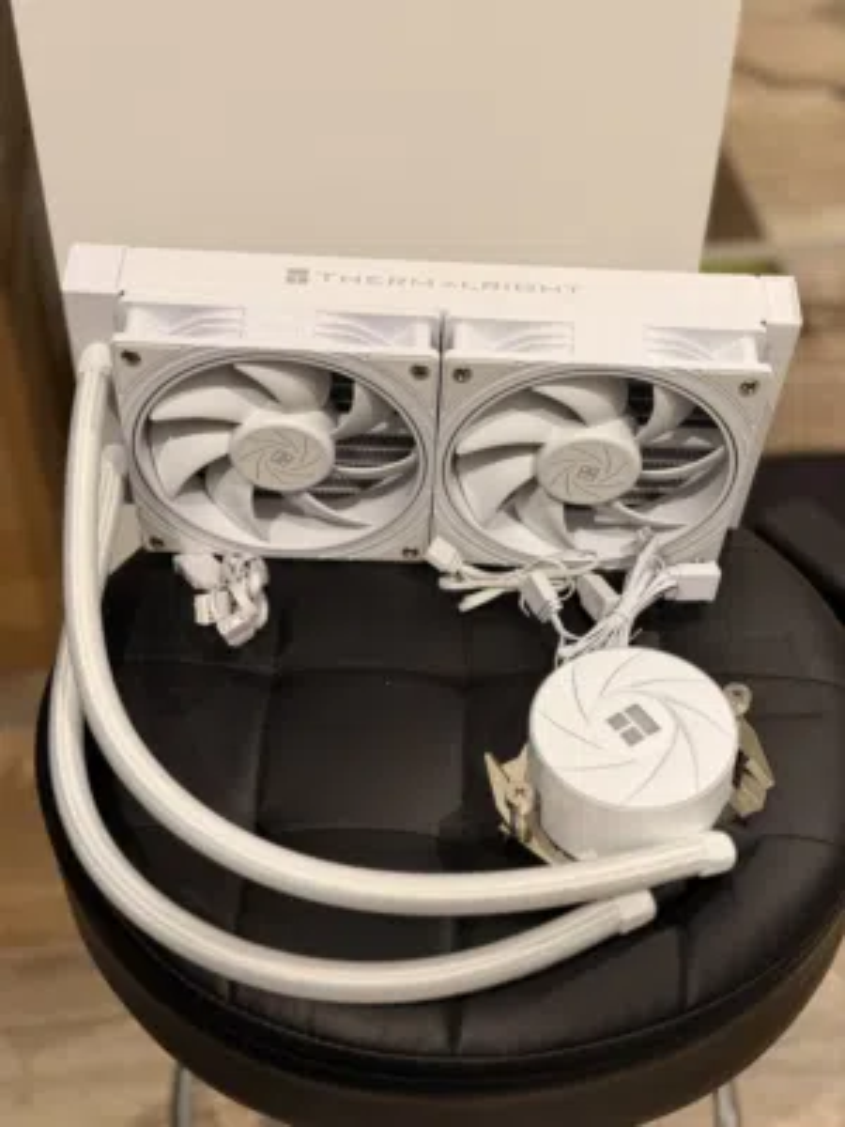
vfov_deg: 39.7
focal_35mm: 48
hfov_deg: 30.3
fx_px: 1562
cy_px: 564
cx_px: 422
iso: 250
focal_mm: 6.76
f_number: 1.78
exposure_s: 1/50
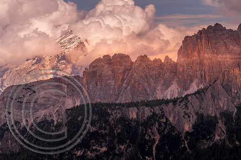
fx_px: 824
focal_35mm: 123
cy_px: 80
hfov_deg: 16.6
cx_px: 120
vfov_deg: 11.2
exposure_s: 1/200
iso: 100
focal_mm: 82
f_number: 6.3
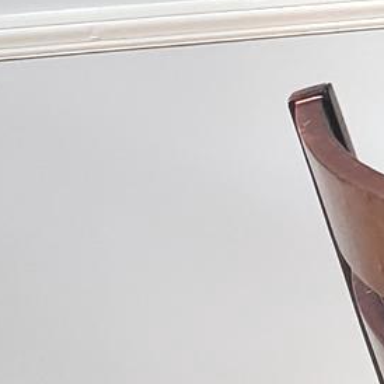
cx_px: 1270
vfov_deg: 10.0
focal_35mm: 172
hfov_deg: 8.2
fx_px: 2159
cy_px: -98
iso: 100
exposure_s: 1/59
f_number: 2.4
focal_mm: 4.3
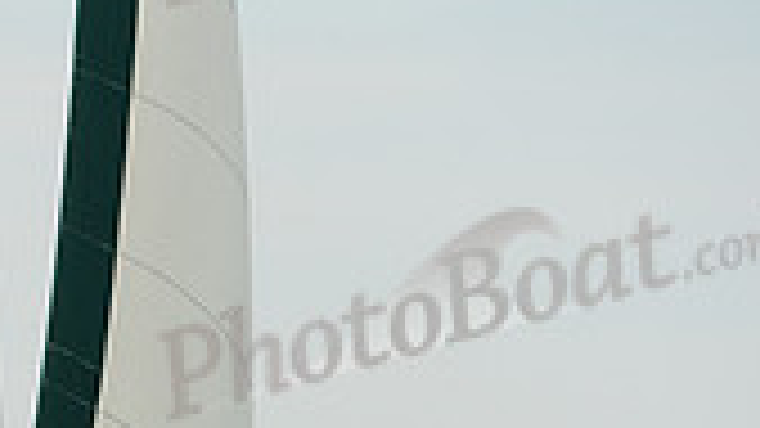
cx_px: -72
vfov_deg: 1.8
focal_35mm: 684
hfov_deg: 3.2
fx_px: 13782
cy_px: 599
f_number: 5
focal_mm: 190
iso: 320
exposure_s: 1/1000
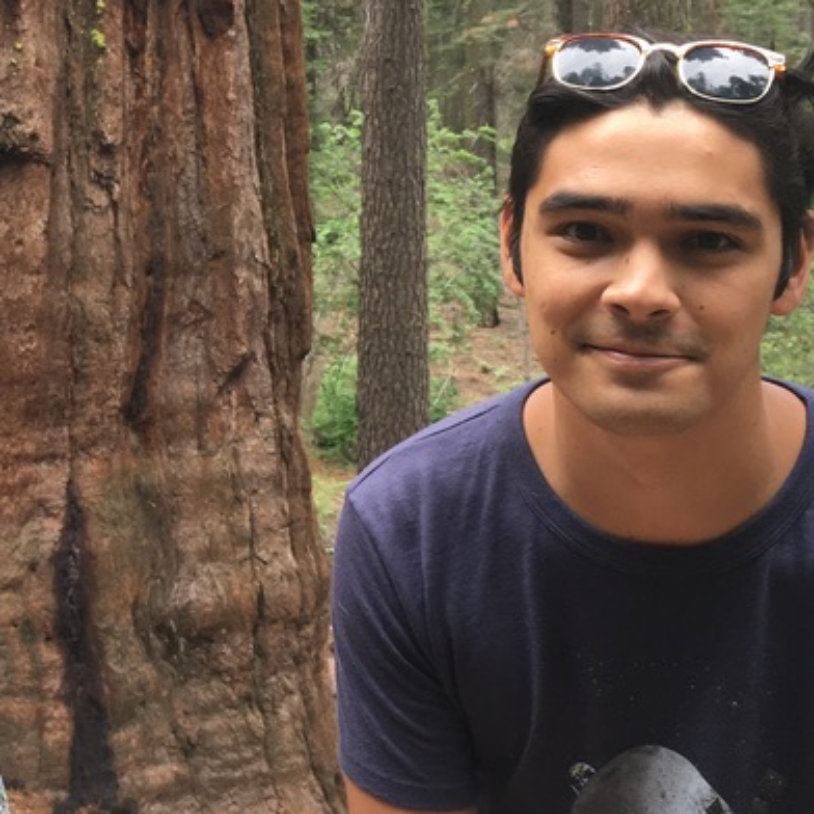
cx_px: 64
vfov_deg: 25.6
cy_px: 260
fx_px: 1782
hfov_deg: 24.9
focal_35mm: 67
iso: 40
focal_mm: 4.15
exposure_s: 1/120
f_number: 2.2
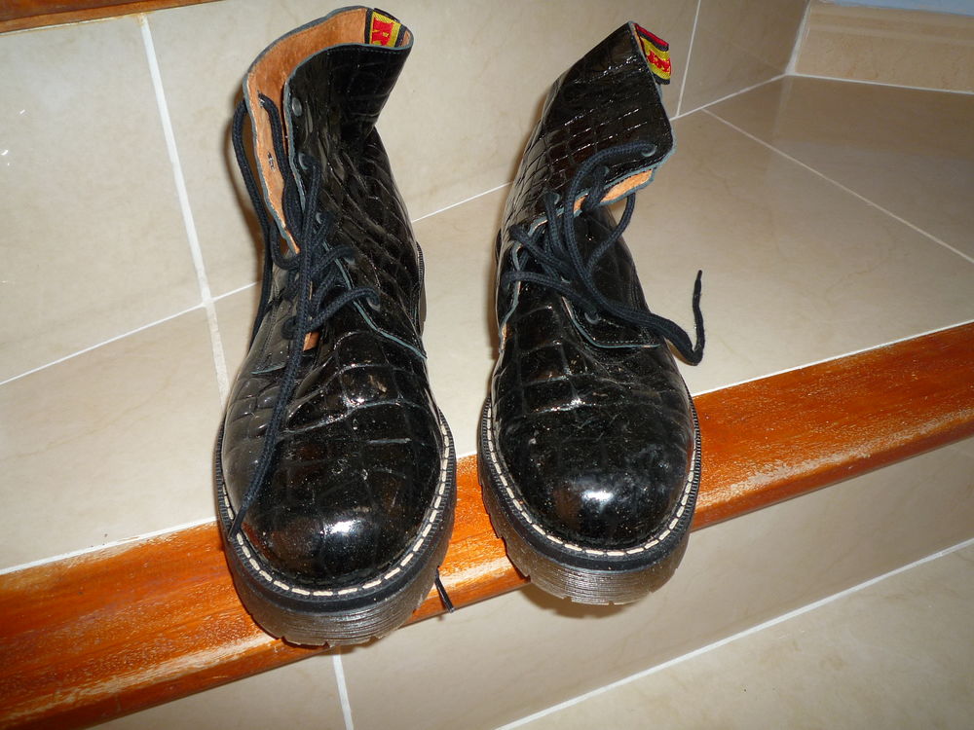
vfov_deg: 54.9
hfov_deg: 69.4
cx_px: 487
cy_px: 365
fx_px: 703
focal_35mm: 25
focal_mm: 4.4
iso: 100
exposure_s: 1/30
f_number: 2.8
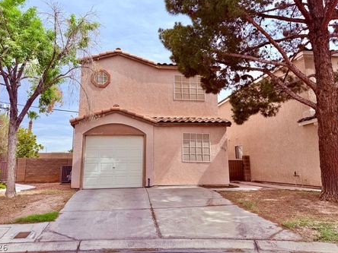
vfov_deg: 51.2
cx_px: 157
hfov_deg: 65.2
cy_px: 111
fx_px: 264
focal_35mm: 27
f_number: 1.78
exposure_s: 1/3953
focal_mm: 6.76
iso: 80
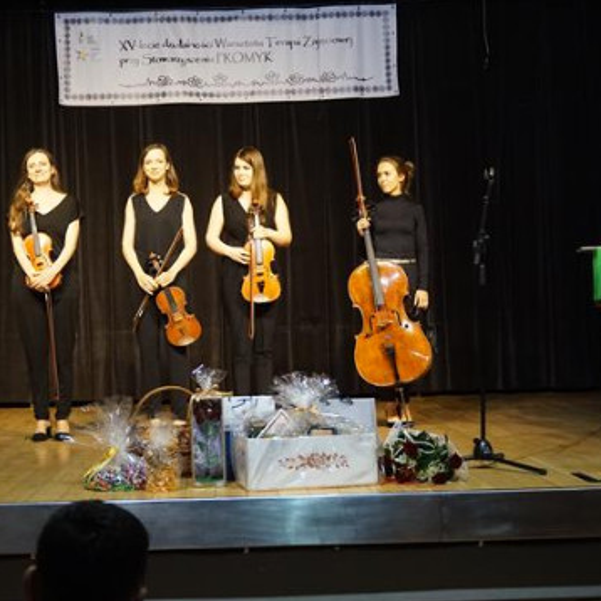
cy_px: 304
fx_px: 1191
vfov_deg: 28.3
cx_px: 242
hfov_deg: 28.3
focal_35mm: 61
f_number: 5
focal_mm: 31
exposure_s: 1/60
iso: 2000
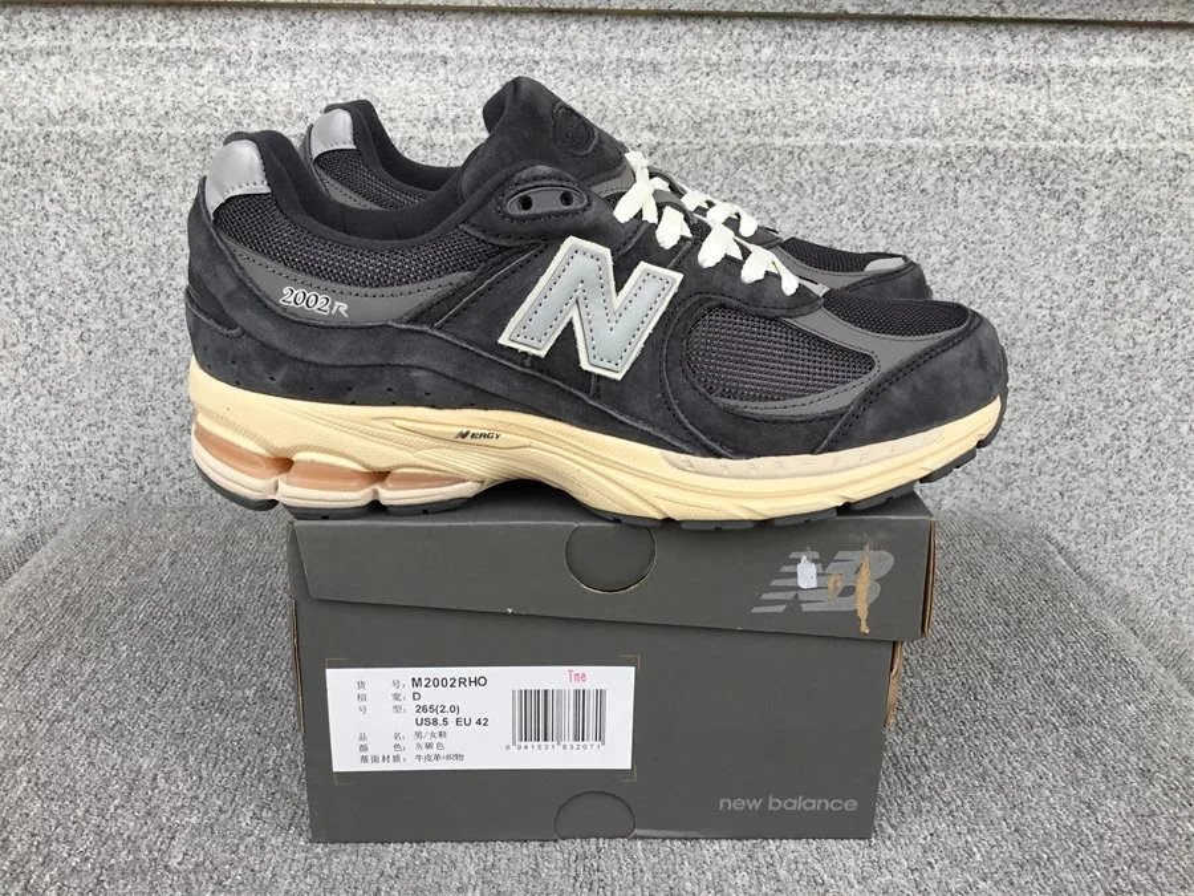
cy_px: 448
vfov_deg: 45.4
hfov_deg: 58.4
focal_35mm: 31
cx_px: 597
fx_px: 1069
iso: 25
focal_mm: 3.3
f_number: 2.4
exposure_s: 1/234
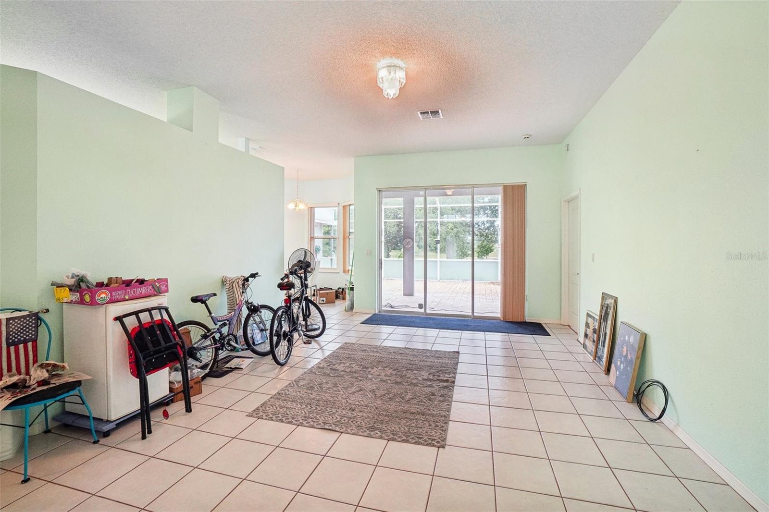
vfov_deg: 77.3
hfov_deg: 100.4
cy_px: 256
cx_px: 384
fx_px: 320
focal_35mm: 15
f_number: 8
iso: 400
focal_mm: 10
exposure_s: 1/15
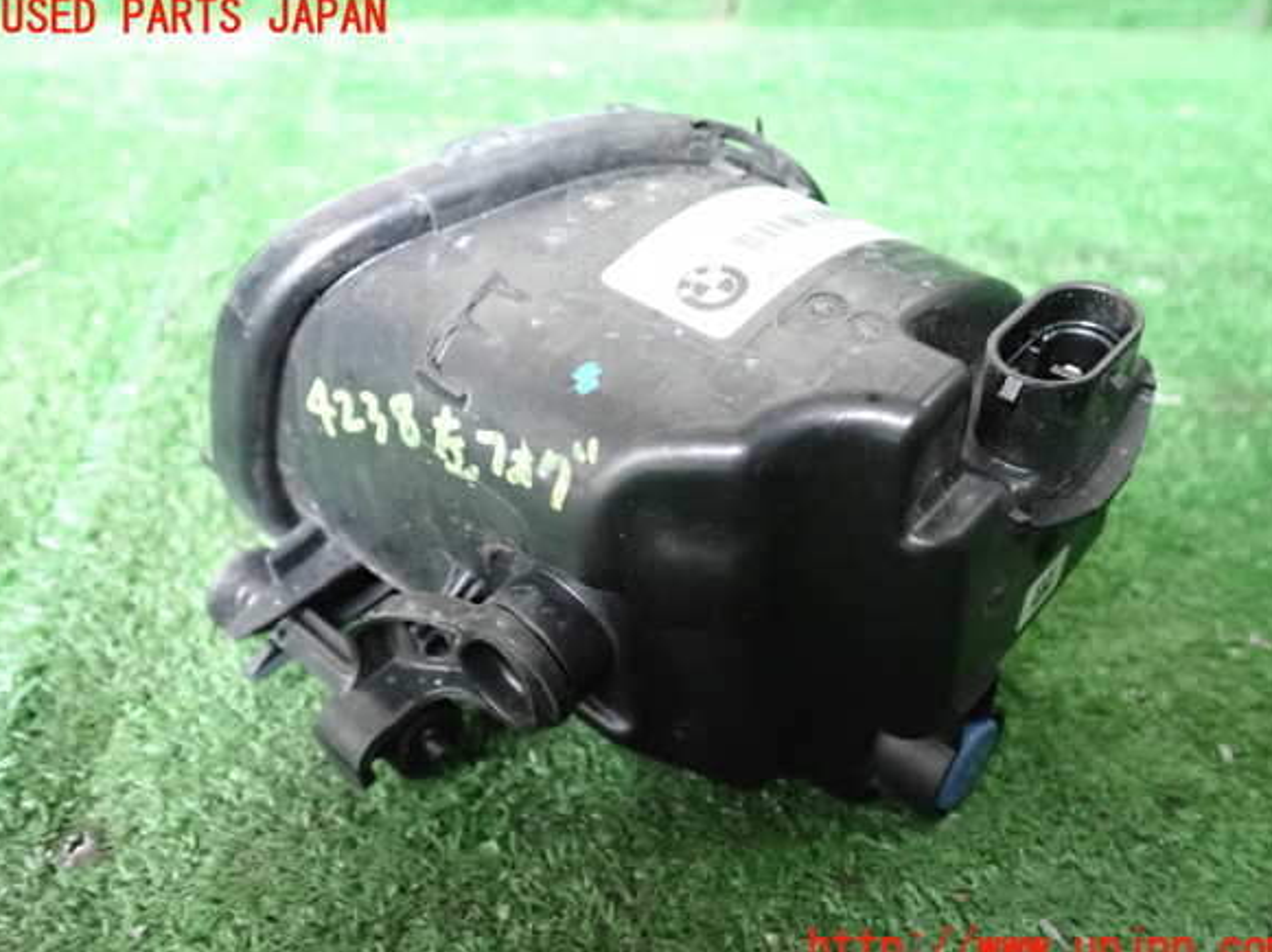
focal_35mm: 31
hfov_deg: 58.4
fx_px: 1138
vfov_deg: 45.4
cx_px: 646
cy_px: 484
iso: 2500
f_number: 2.3
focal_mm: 5.4
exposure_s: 1/200
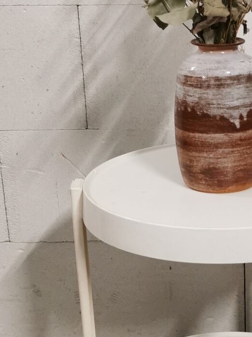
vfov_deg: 25.0
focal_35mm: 78
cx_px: 243
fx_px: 757
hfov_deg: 18.5
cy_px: 185
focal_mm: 5.58
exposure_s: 1/33.3
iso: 320
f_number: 1.8
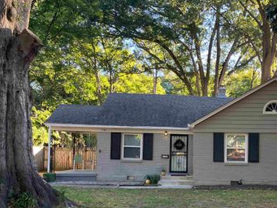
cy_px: 149
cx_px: 194
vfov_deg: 34.6
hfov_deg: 44.8
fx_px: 328
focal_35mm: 41
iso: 64
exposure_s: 1/121
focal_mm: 3.99
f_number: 1.8
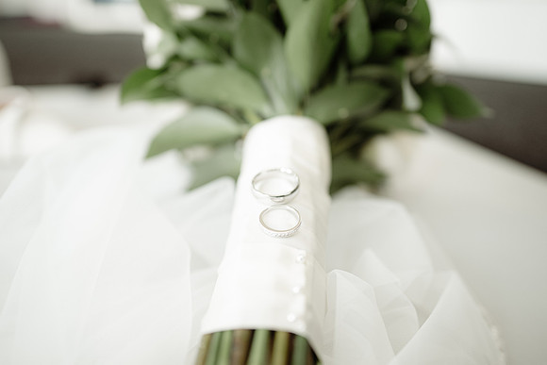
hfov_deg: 73.7
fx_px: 365
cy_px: 182
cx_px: 274
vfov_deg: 53.2
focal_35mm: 24
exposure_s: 1/320
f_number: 1.8
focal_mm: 24
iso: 250
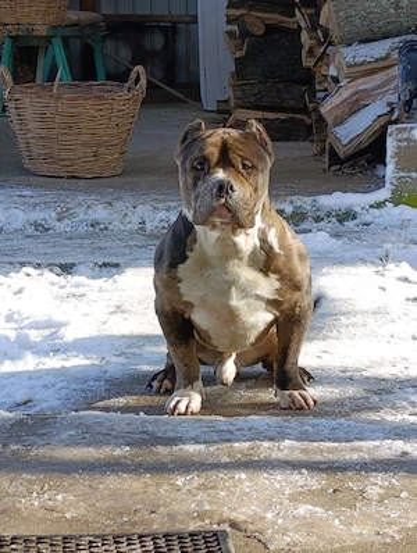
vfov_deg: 18.0
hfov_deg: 13.6
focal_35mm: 109
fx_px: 1745
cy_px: 276
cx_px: 208
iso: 50
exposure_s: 1/182
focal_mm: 6.11
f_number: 1.65
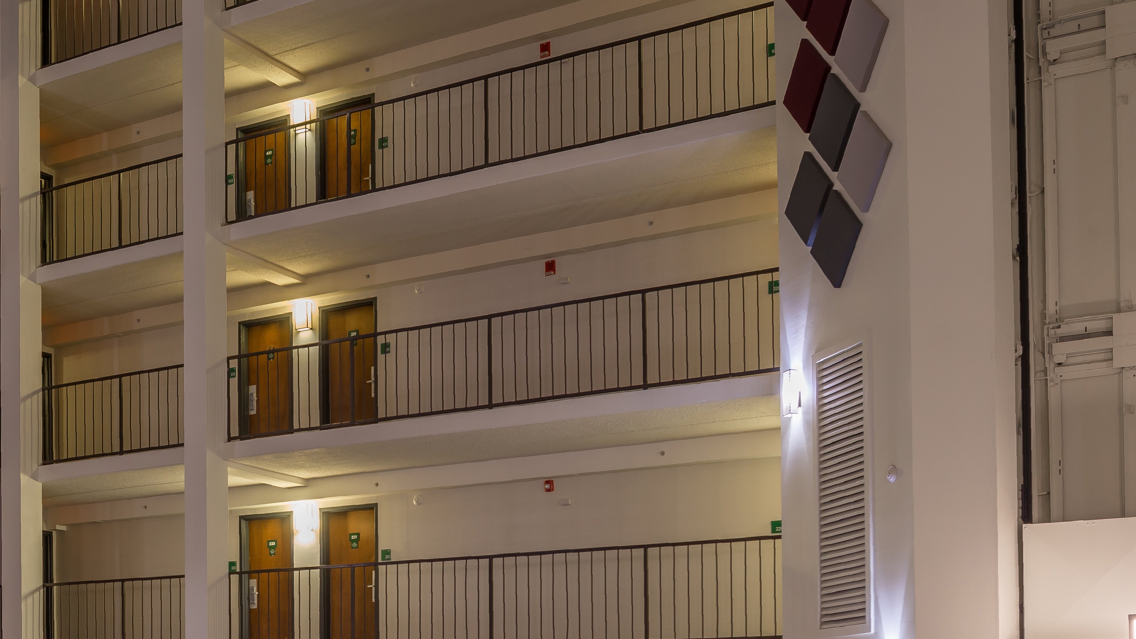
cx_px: 271
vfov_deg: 22.1
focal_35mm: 54
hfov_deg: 37.5
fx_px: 1627
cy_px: 449
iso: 100
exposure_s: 1.3
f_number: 6.3
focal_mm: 24
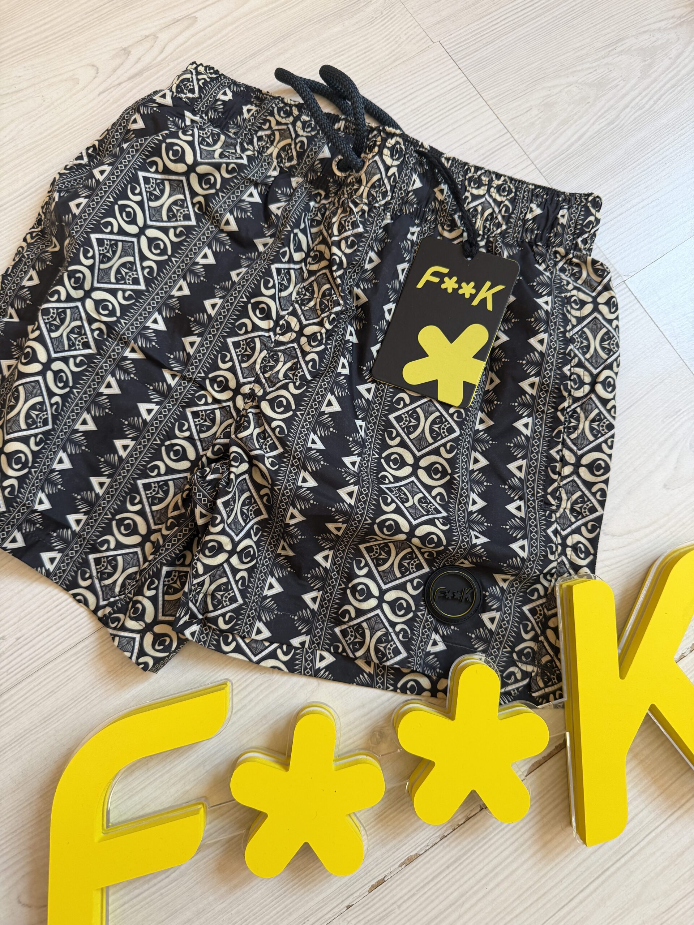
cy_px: 462
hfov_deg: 56.8
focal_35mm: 24
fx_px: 642
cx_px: 347
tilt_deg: -80.1
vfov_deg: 71.6
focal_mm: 6.76
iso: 200
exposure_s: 1/87
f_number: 1.78
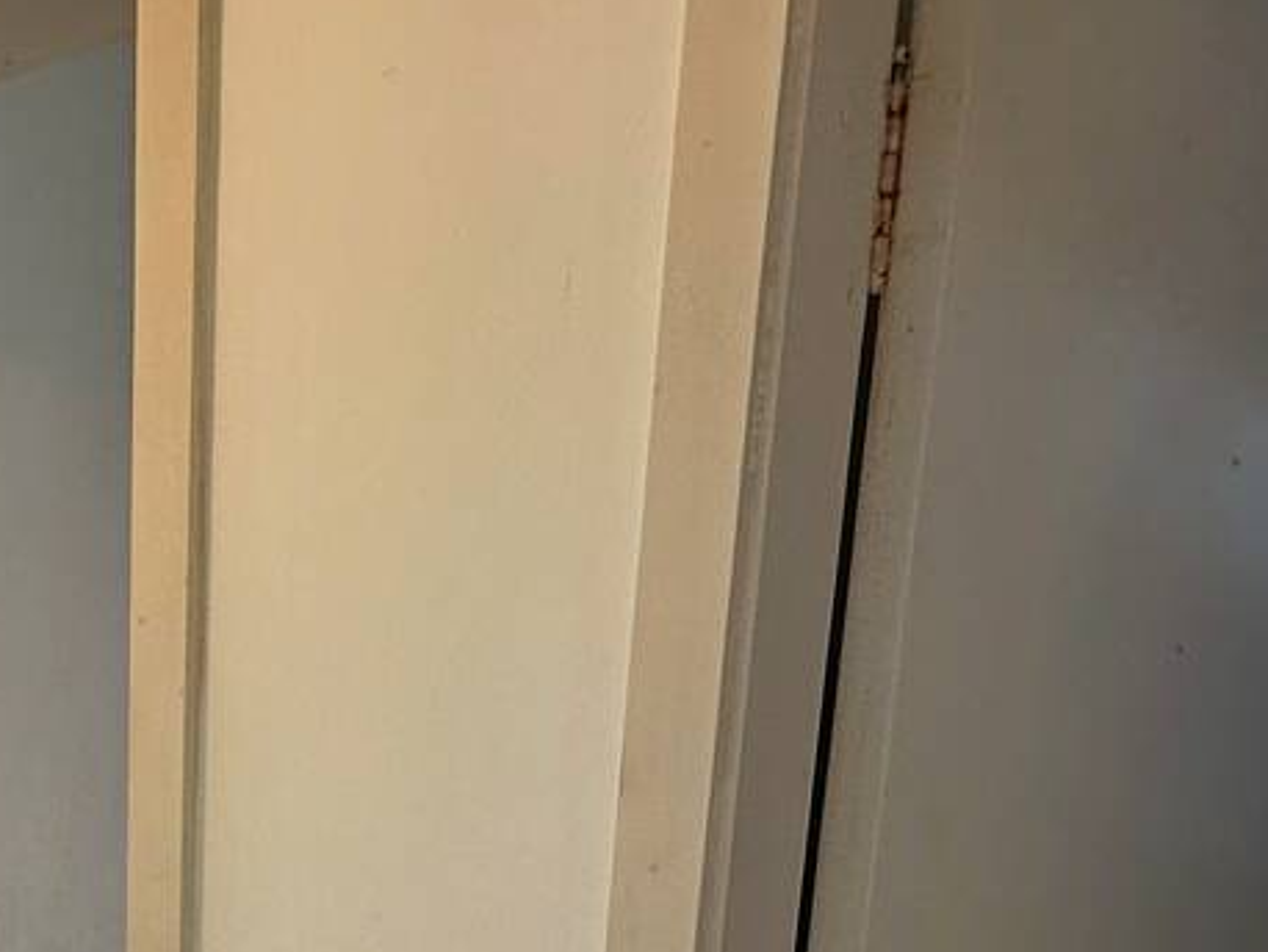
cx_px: 227
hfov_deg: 40.9
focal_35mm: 44
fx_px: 1613
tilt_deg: -13.3
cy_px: 1162
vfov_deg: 28.4
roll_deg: -1.4
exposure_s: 1/120
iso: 160
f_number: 2.2
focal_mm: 2.22
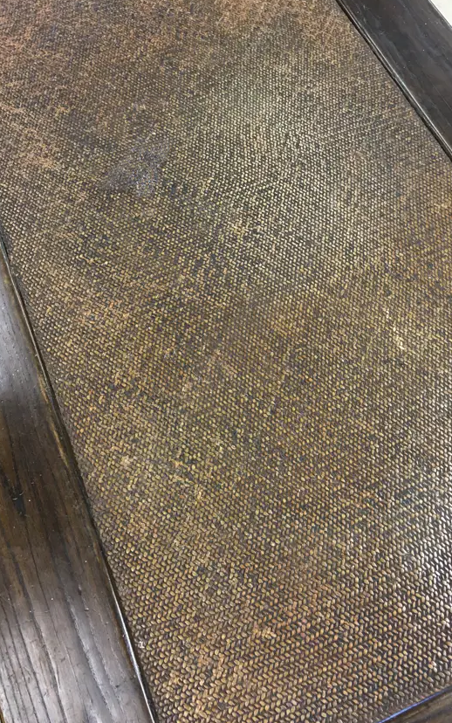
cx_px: 257
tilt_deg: -60.9
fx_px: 748
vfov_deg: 51.4
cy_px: 312
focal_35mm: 38
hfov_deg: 33.6
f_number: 2.2
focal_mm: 4.15
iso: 50
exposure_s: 1/17
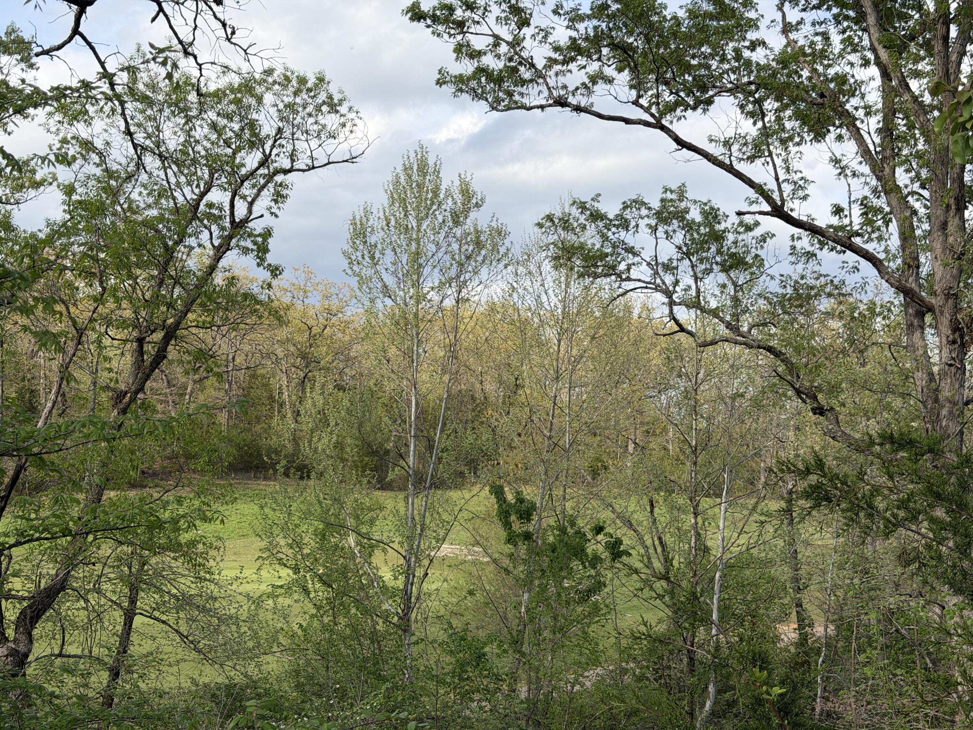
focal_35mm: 48
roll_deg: -0.8
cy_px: 365
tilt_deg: +4.0
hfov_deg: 39.7
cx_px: 486
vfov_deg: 30.3
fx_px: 1349
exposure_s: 1/2762
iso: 64
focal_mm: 6.76
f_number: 1.78
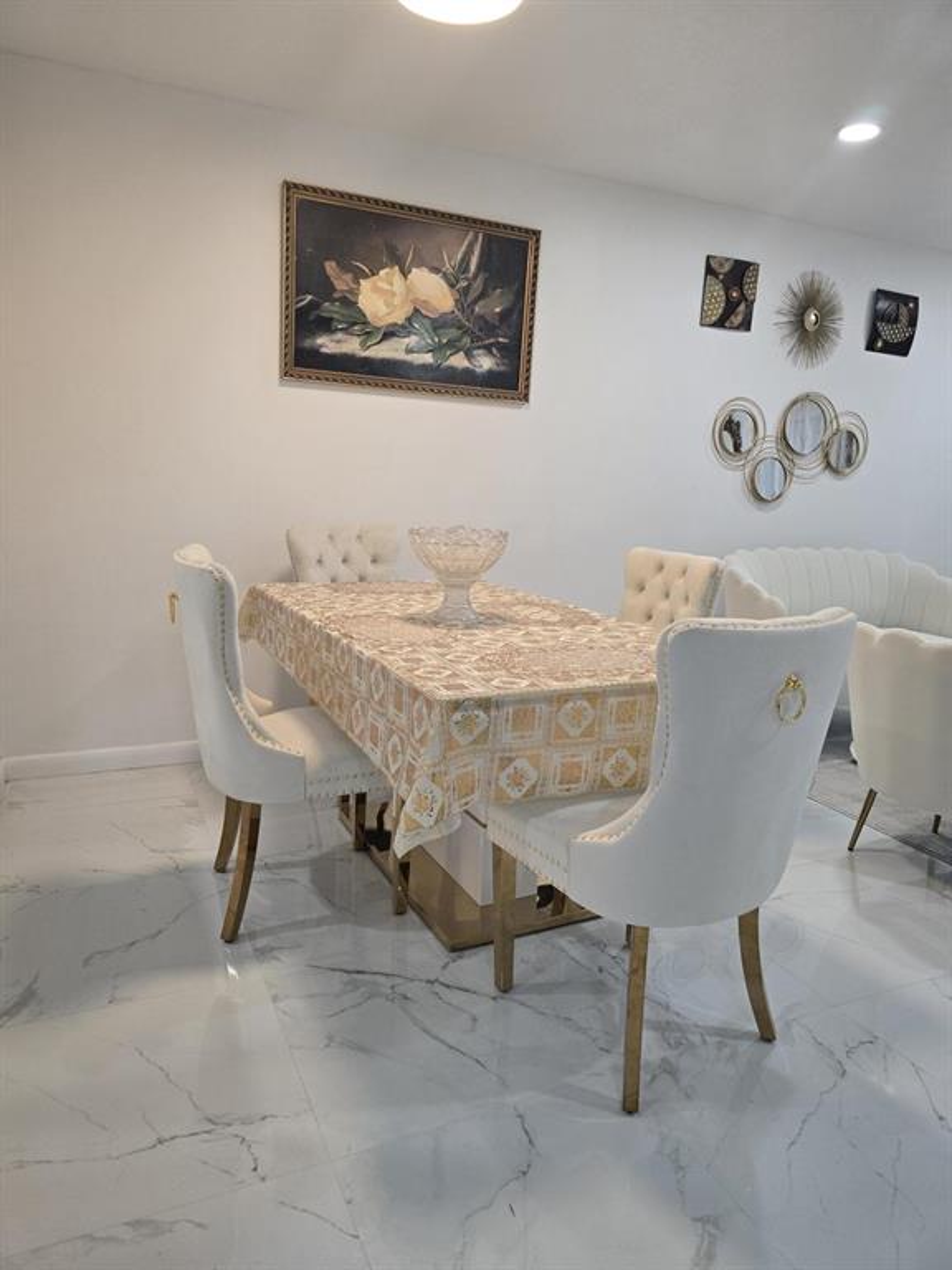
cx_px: 476
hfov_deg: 58.9
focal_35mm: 23
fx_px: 843
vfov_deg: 73.9
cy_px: 635
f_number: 1.7
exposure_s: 1/120
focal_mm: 6.3
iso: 200
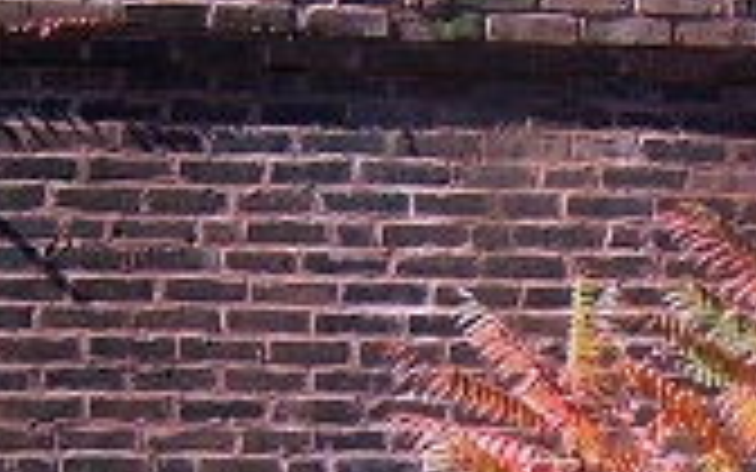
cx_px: 1382
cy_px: 834
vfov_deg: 6.5
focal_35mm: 199
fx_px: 4100
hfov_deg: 9.9
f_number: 2.8
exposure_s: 1/640
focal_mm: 7.5
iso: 80
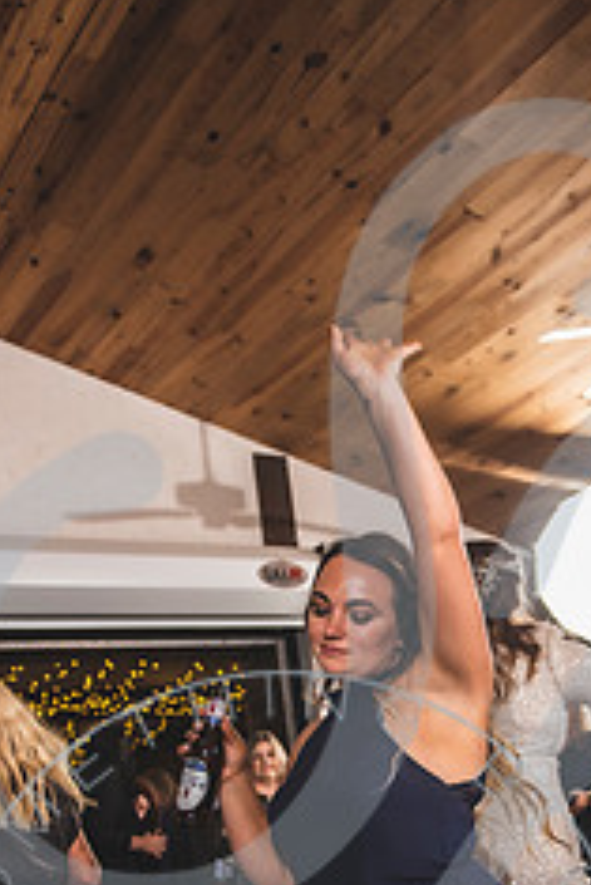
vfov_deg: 40.6
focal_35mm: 46
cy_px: 734
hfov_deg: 28.8
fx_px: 1131
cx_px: 455
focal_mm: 24
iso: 500
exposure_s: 1/160
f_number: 2.8
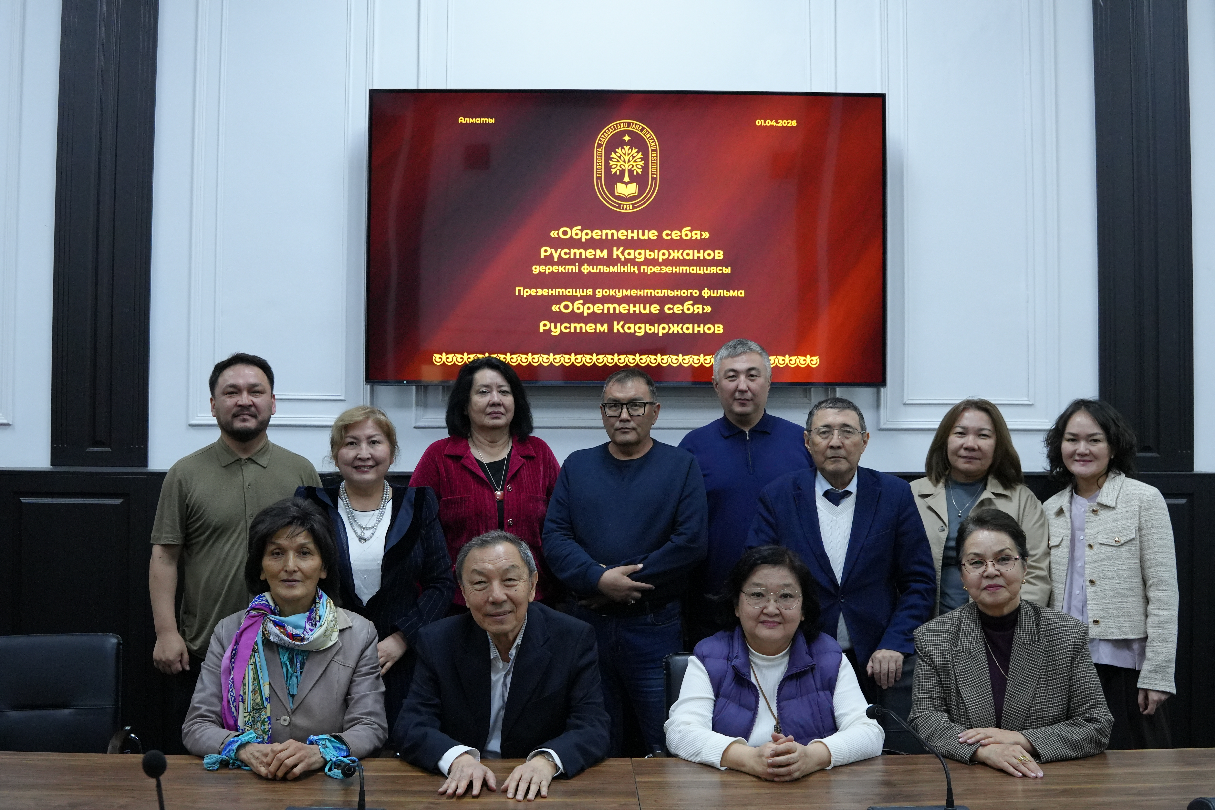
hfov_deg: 53.1
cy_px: 405
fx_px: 1215
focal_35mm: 36
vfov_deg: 36.9
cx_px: 608
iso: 3200
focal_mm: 24
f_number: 4
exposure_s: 1/160
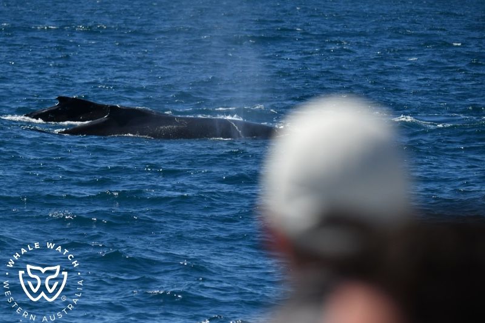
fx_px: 3232
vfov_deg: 5.7
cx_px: 242
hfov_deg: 8.6
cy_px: 162
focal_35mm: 240
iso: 800
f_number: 5.6
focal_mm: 240
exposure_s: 1/8000
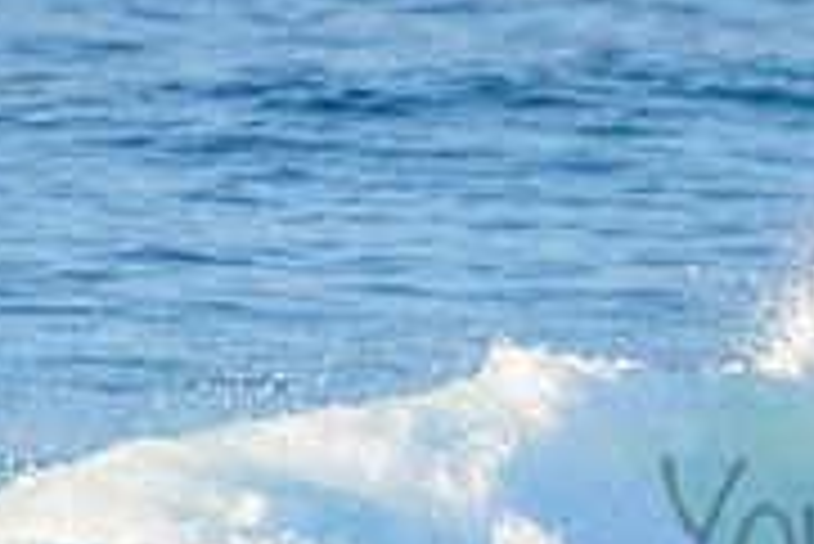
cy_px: 488
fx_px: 36274
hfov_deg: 1.3
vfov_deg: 0.9
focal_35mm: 1603
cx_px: 1124
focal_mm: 500
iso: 320
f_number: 5.6
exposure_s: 1/1000
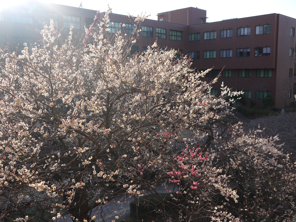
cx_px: 148
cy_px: 111
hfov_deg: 51.4
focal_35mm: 36
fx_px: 308
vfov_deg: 39.7
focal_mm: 18
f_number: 5.6
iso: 100
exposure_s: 1/200
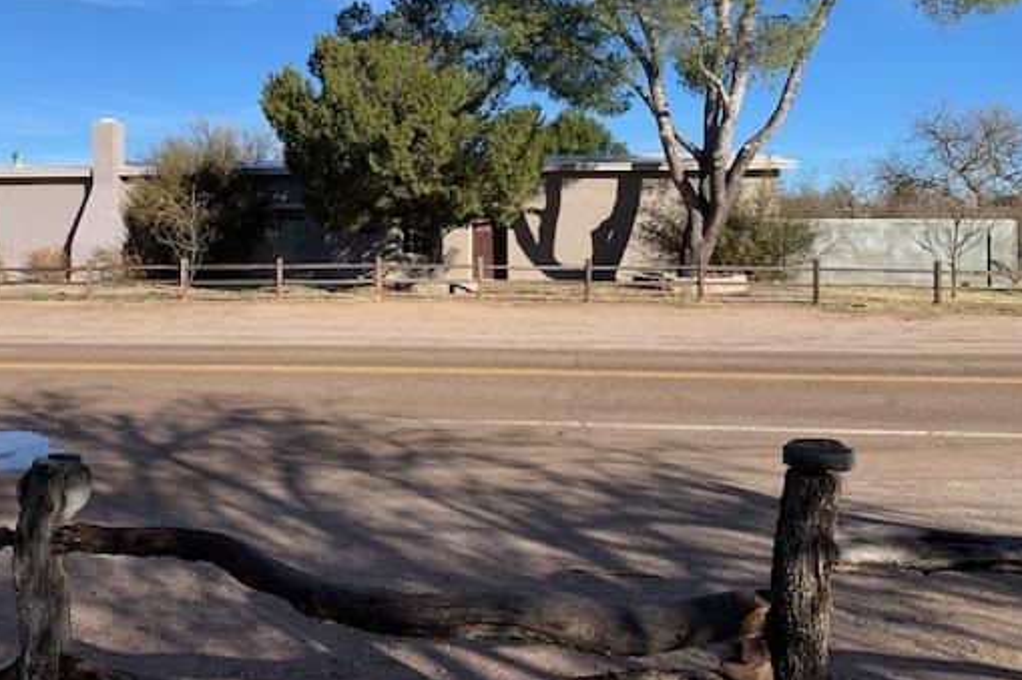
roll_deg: +0.0
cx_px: 402
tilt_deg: +0.5
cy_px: 239
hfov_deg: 55.3
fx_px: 965
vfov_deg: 38.5
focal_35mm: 34
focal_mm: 4.25
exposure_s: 1/1779
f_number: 1.8
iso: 25
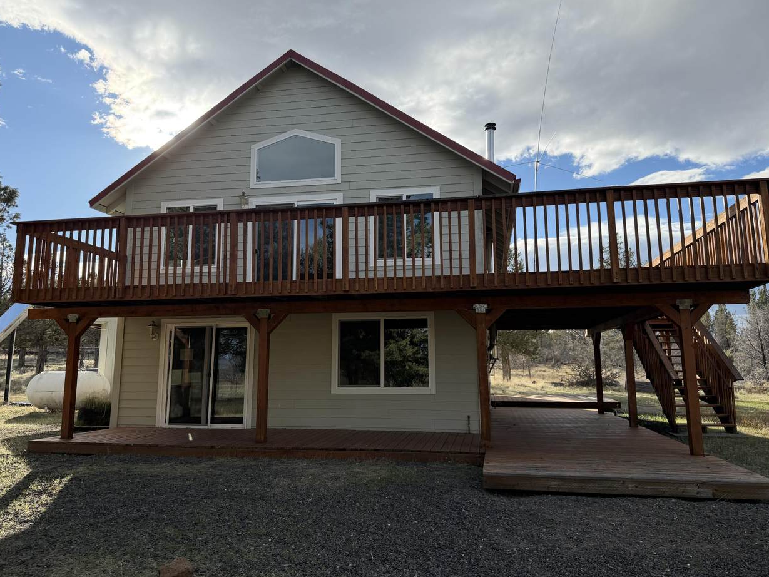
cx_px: 386
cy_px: 279
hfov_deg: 69.4
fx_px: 555
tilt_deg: +8.0
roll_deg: +1.3
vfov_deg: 54.9
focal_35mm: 25
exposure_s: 1/3584
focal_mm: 6.76
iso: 100
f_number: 1.78
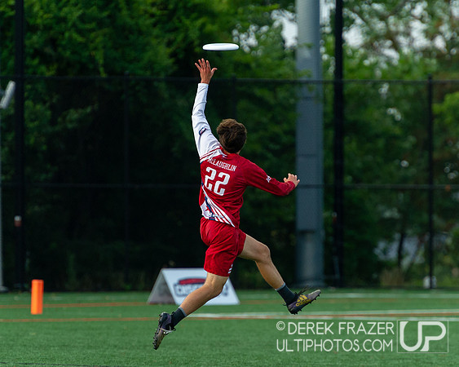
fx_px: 6023
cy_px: 190
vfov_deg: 3.5
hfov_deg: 4.4
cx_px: 238
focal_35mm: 444
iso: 1250
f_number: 4
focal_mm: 280
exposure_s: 1/1600
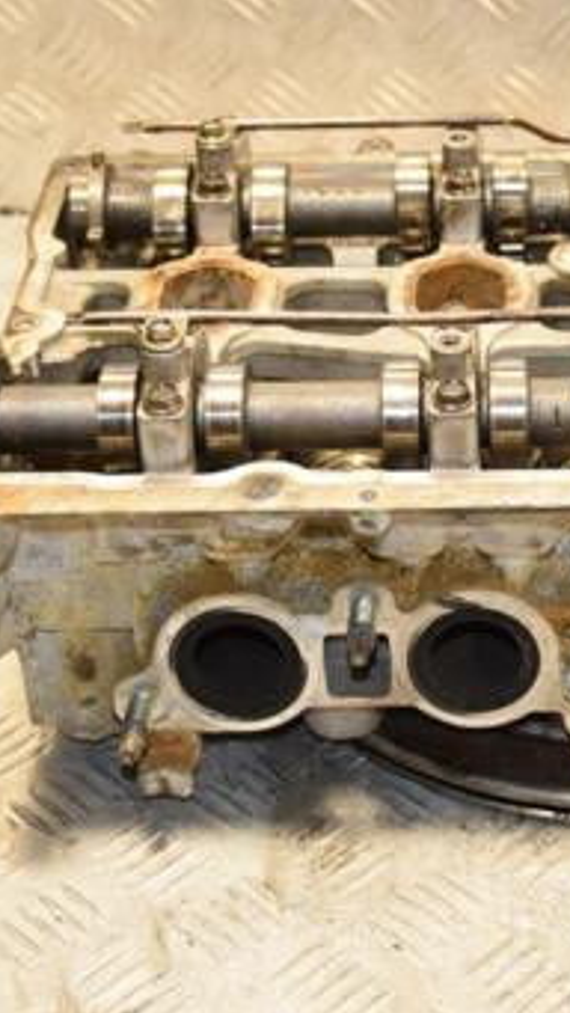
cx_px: 549
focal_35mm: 83
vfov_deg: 25.6
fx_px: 2229
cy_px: 425
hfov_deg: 14.4
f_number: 5
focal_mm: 30
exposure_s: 1/160
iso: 800
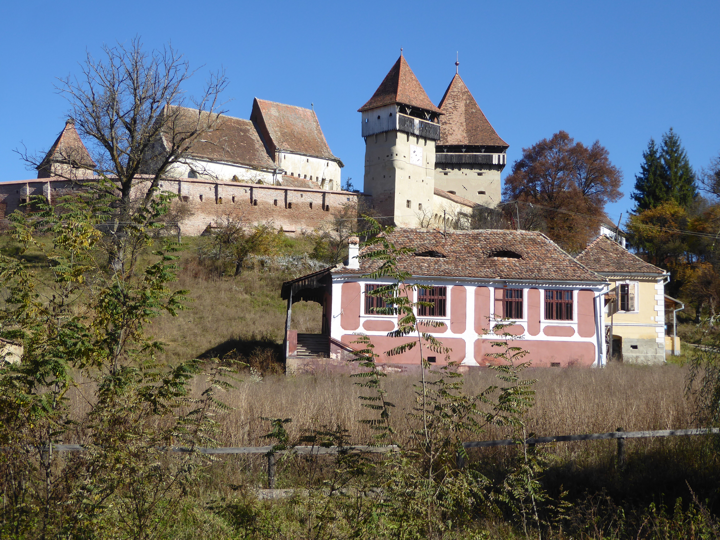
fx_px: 1248
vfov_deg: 24.4
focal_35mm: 60
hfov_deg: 32.2
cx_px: 360
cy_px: 270
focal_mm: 10.3
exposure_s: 1/500
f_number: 4.2
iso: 80
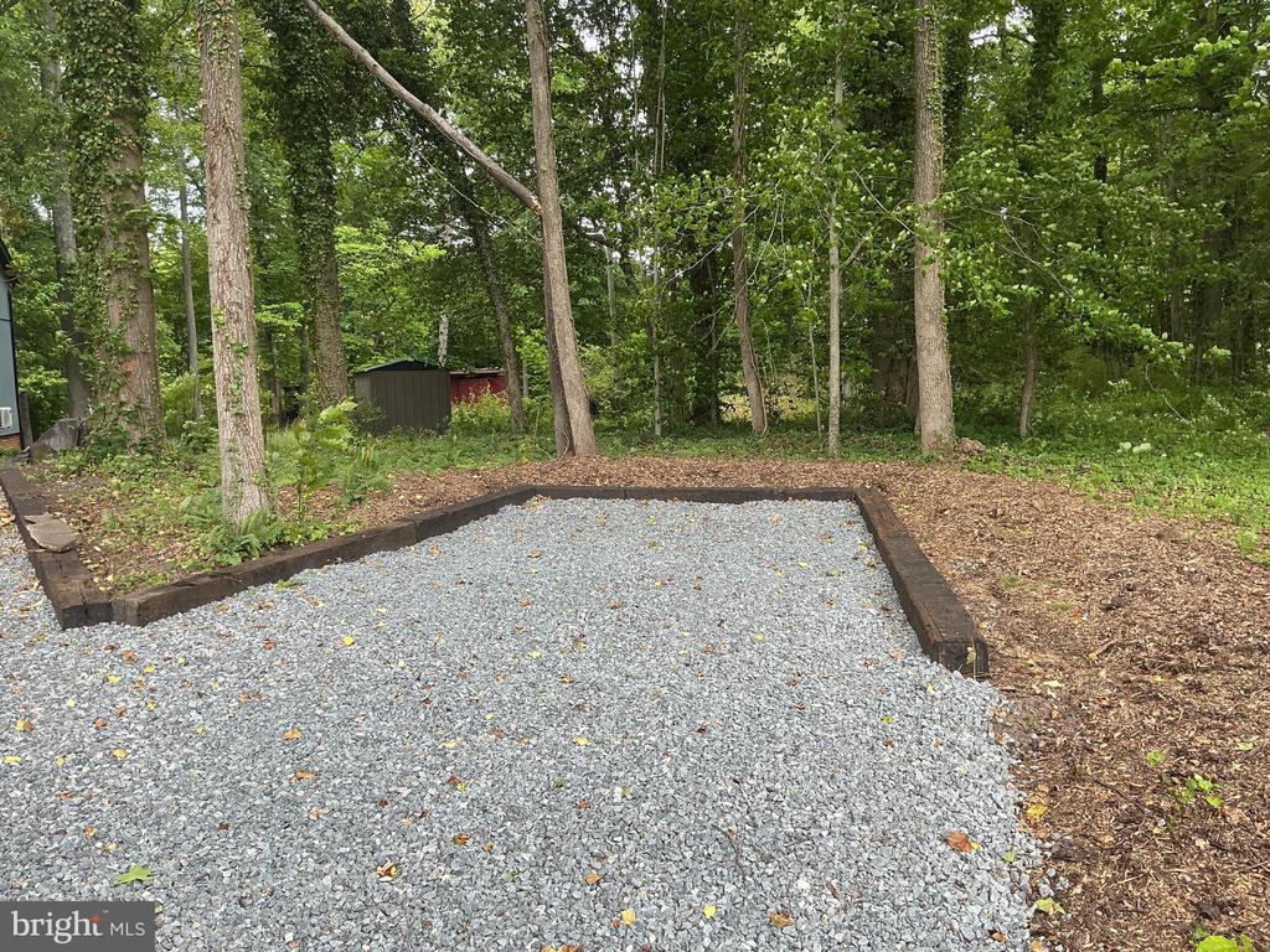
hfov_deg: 61.7
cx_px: 635
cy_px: 476
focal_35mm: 29
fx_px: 1064
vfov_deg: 48.2
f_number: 1.8
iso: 20
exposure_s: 1/183
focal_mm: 3
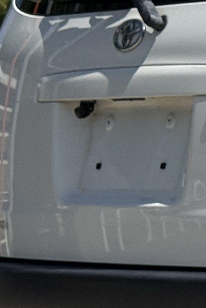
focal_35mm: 249
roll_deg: -0.4
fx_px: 2136
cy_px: 119
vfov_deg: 8.3
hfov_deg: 5.2
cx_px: 662
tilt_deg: +2.3
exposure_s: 1/11364
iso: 64
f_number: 1.78
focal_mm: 6.76
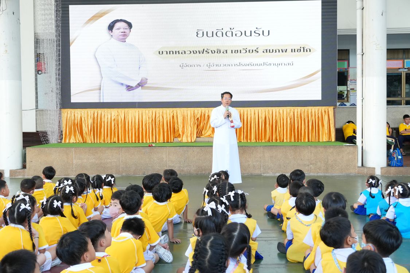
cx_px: 205
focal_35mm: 48
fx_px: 547
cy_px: 136
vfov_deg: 28.1
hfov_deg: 41.1
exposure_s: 1/125
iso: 1250
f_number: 5.6
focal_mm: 32
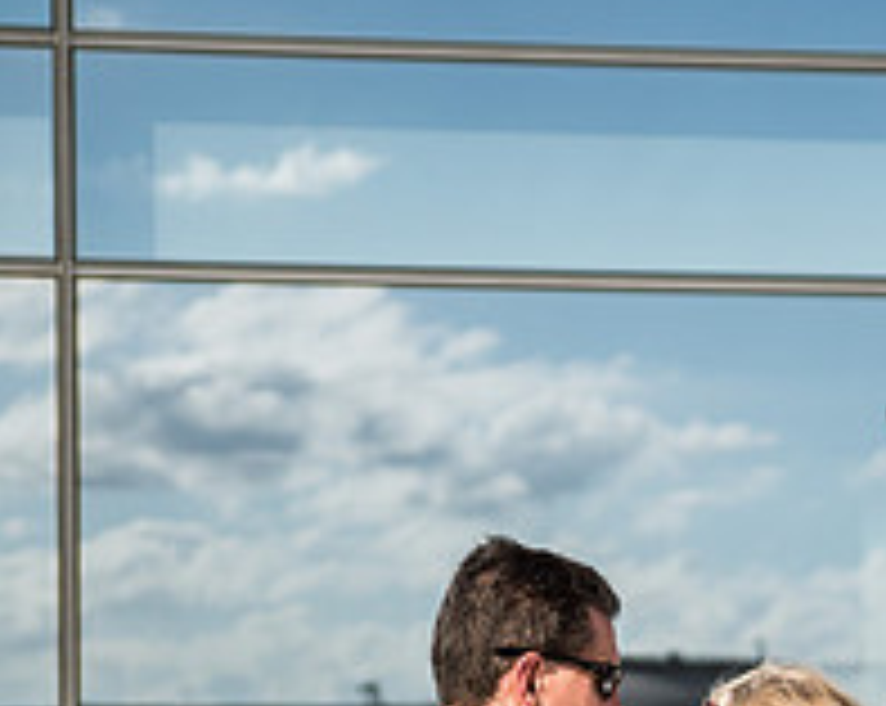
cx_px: 1271
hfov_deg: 10.8
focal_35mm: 174
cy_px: 883
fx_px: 4556
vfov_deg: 8.7
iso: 125
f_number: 2.8
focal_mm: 52
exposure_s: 1/4000
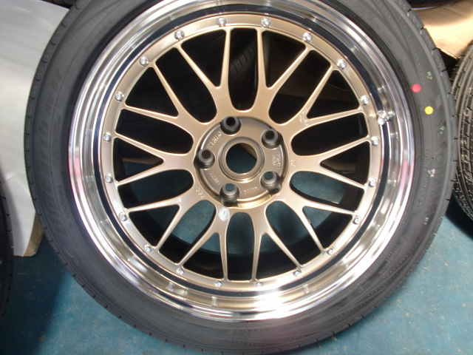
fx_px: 492
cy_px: 178
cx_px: 236
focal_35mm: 36
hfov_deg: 51.4
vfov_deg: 39.7
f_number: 2.8
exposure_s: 1/80
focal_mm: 6.3
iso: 64
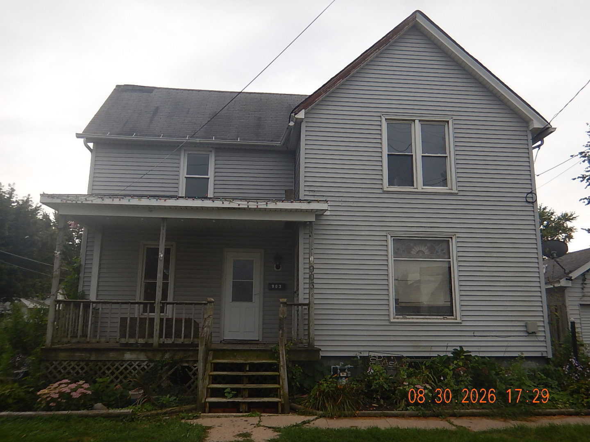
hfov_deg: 61.7
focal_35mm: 29
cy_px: 221
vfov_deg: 48.2
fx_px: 494
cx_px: 295
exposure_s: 1/250
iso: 125
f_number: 2.8
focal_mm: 5.1
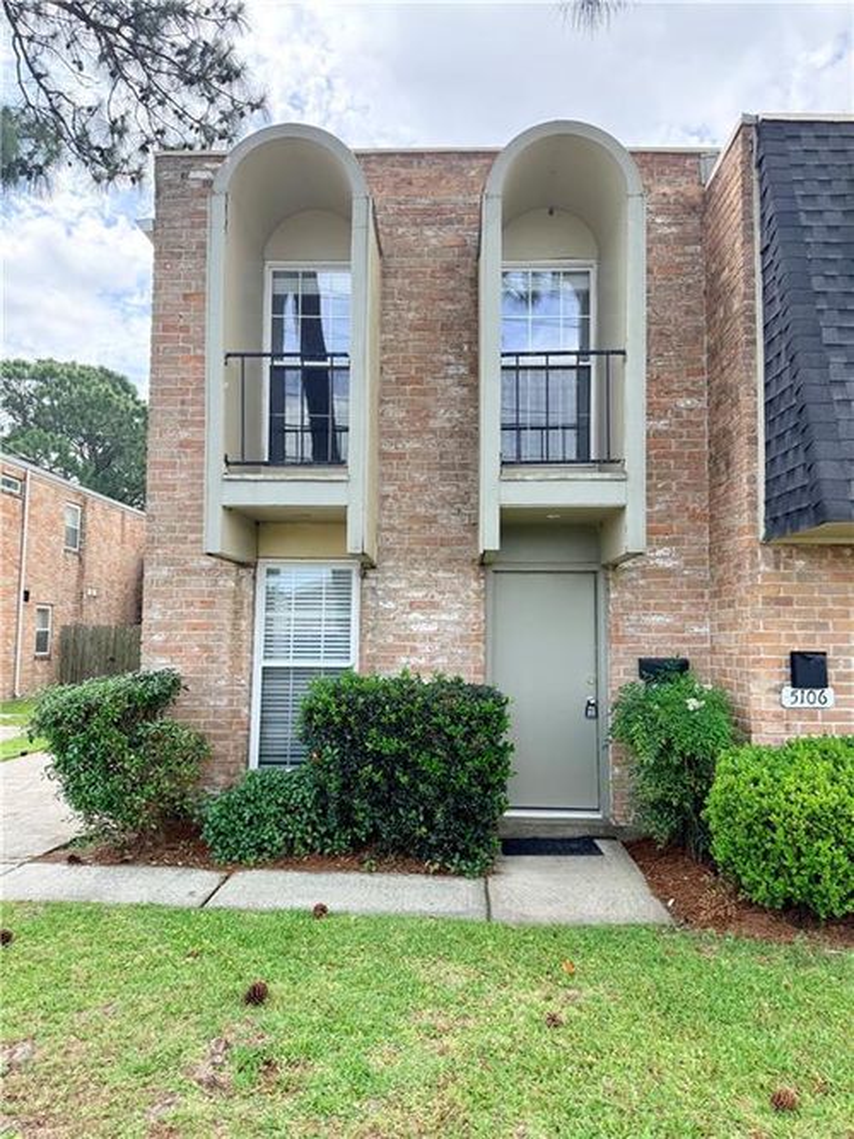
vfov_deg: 71.6
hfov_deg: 56.8
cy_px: 570
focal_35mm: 24
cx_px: 427
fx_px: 790
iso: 100
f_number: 1.78
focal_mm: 6.76
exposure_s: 1/1385
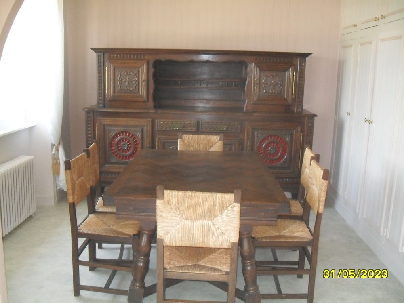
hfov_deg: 52.6
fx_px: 408
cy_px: 152
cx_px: 202
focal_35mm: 35
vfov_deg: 40.7
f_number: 2.8
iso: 320
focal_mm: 6.2
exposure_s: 1/45
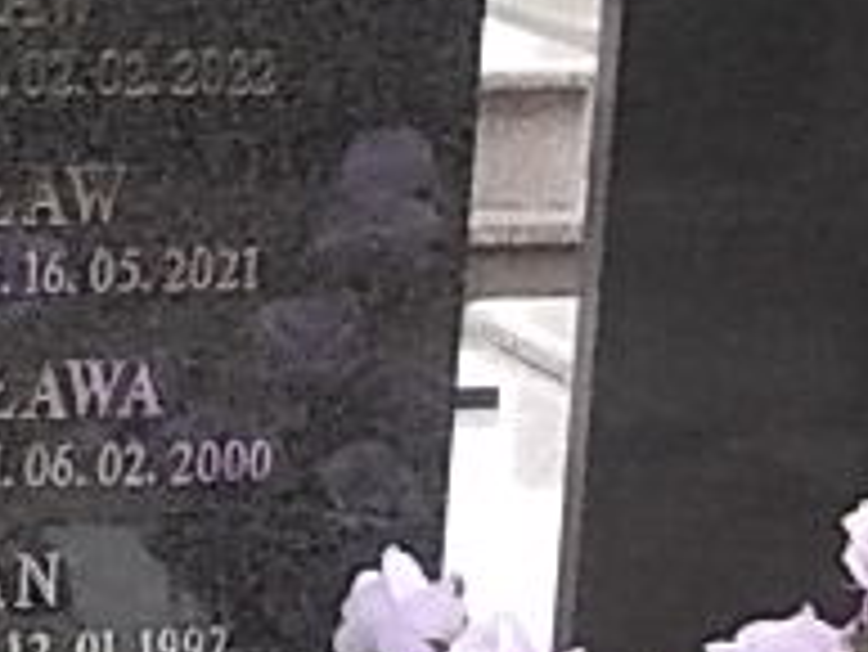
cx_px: -414
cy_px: 252
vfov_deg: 11.8
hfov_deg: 14.6
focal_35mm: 126
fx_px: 3161
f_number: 3.1
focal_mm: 5.3
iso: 80
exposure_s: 1/40
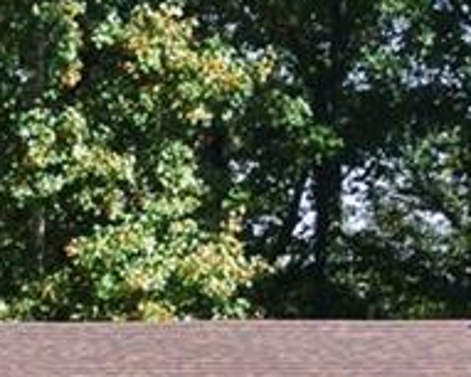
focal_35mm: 237
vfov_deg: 6.4
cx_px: 67
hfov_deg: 8.1
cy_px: 747
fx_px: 3305
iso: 100
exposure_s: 1/200
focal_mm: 17.5
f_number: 4.5
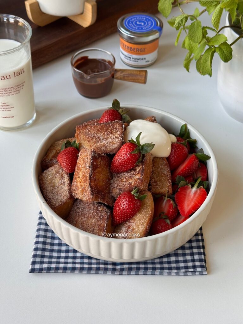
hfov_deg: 30.3
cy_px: 162
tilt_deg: -46.2
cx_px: 122
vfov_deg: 39.7
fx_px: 449
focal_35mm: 48
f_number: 1.78
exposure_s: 1/113
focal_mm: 6.86
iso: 80
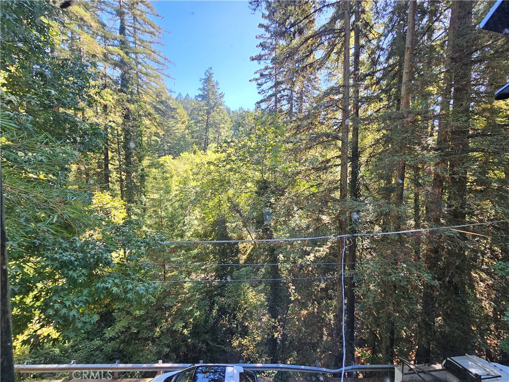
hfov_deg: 106.2
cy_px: 191
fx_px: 191
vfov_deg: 89.9
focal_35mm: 13
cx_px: 254
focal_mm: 2.2
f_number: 2.2
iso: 80
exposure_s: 1/120
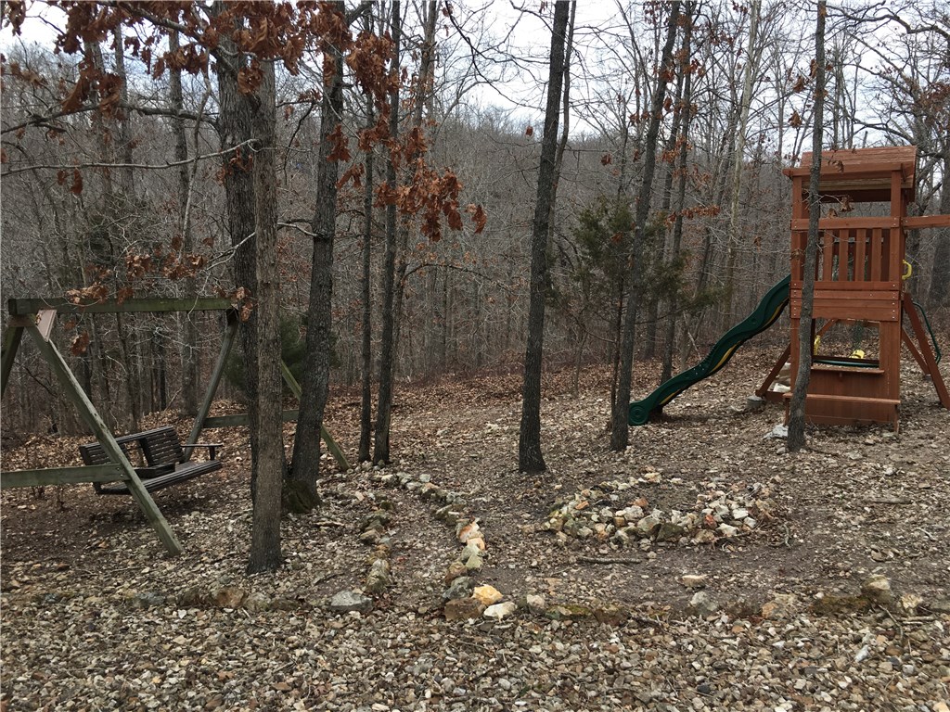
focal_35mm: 29
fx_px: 796
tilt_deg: -9.8
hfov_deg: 61.7
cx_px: 475
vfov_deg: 48.2
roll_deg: -4.1
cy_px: 356
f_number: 2.2
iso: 25
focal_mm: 4.15
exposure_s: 1/120
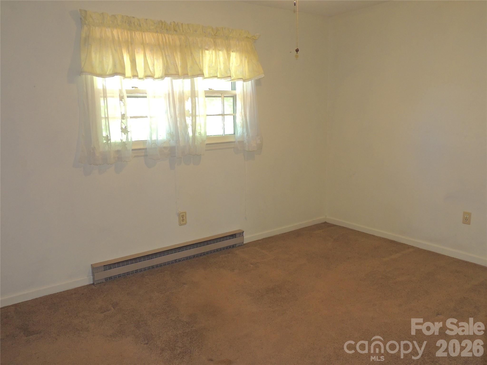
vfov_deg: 49.7
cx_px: 244
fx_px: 394
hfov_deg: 63.4
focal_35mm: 28
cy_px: 182
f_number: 3.1
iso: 360
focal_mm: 4.9
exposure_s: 1/40
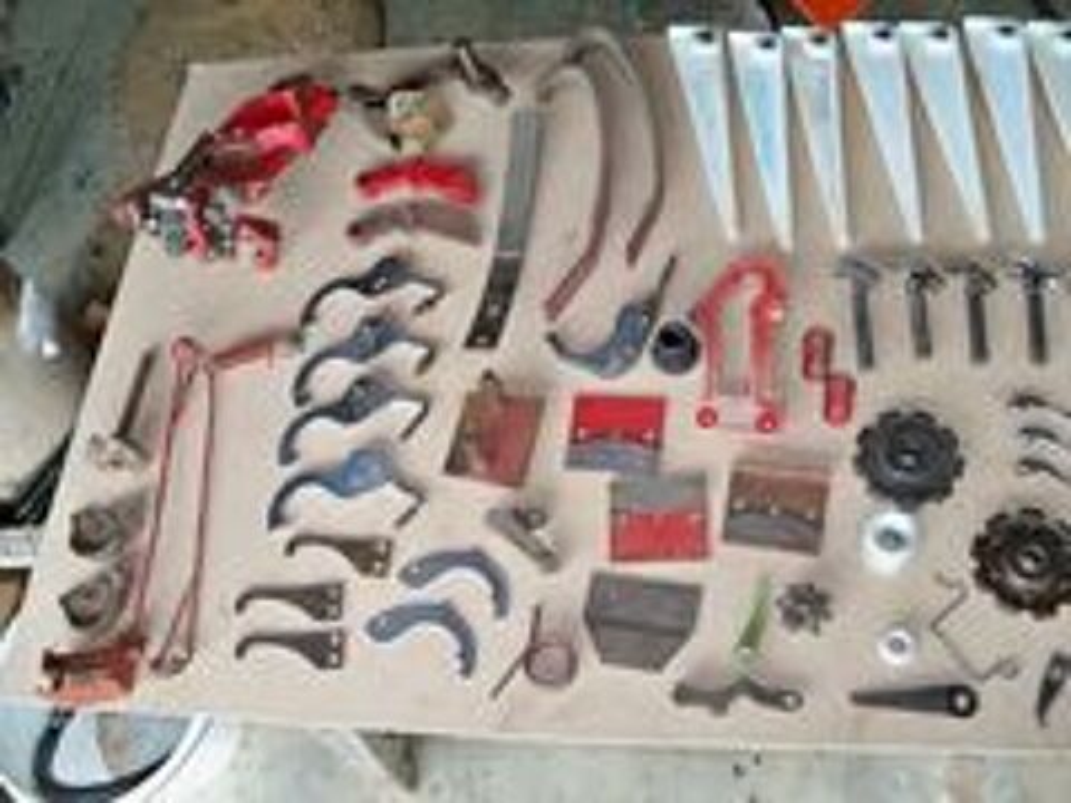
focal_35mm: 35
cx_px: 536
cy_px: 402
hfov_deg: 52.6
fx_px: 1083
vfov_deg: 40.7
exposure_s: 1/30
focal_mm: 6.2
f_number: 3.5
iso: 200
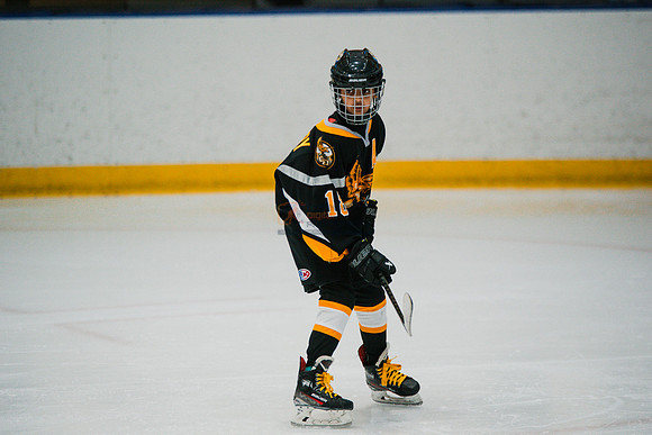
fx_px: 4728
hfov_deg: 7.9
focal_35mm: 261
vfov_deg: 5.3
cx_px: 326
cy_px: 218
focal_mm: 261
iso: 3200
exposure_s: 1/1600
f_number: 3.2
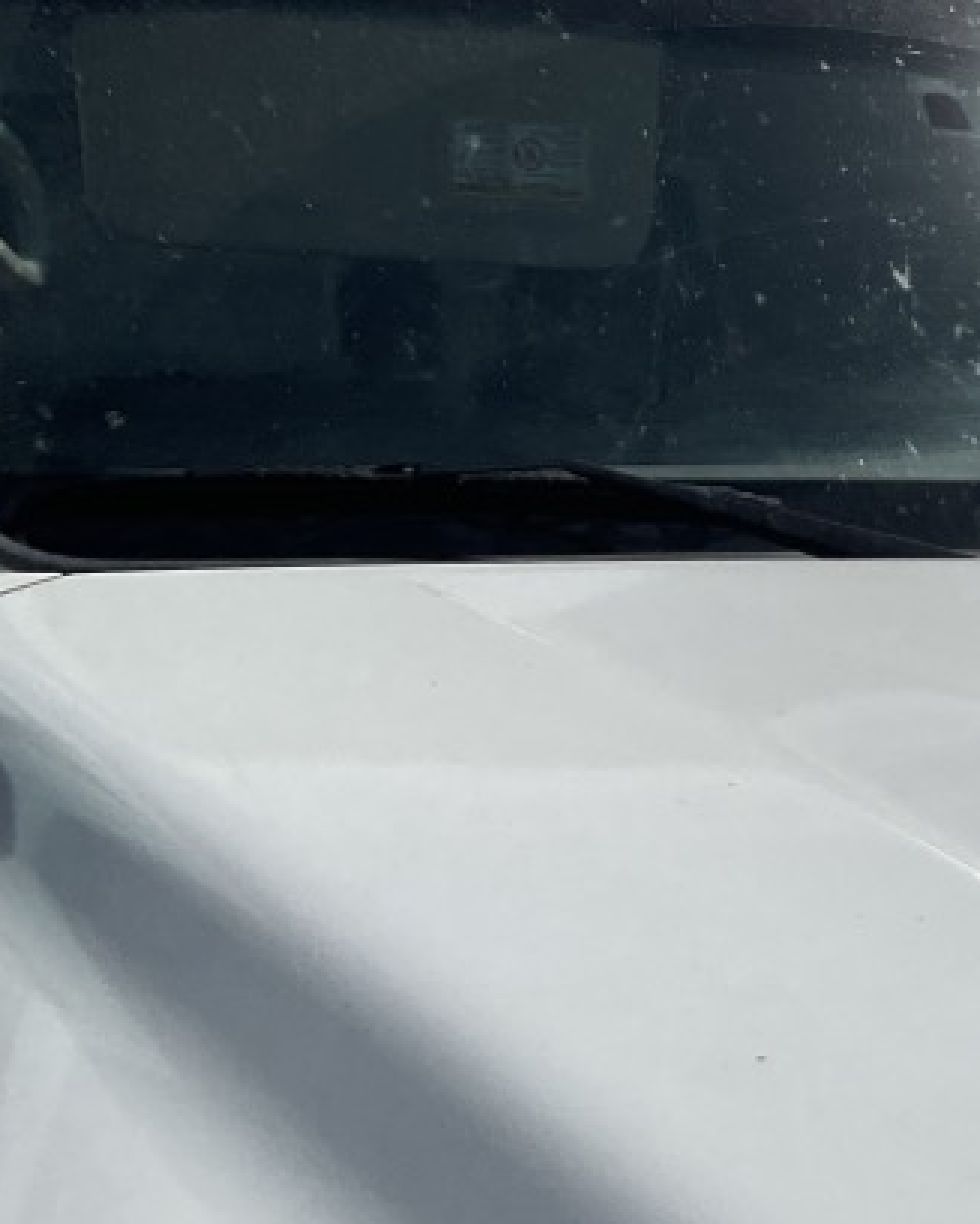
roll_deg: +0.7
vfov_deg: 26.7
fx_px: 2571
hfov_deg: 20.6
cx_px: 1064
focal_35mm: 71
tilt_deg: -6.0
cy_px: 600
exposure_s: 1/10204
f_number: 1.8
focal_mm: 3
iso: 32
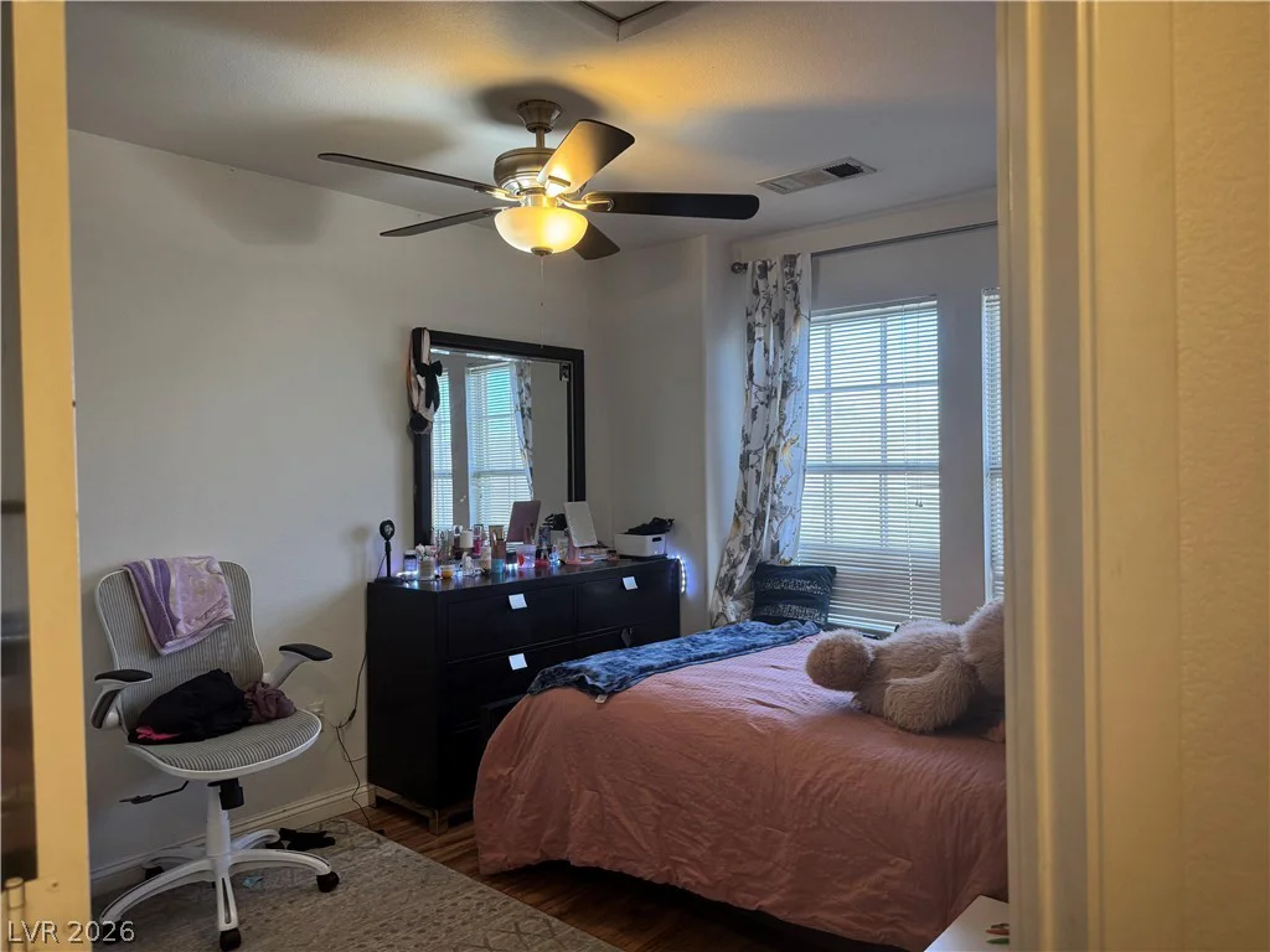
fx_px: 881
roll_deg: +1.1
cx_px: 635
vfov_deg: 56.8
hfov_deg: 71.6
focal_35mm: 24
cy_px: 476
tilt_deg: -1.1
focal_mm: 6.76
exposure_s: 1/120
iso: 200
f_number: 1.78
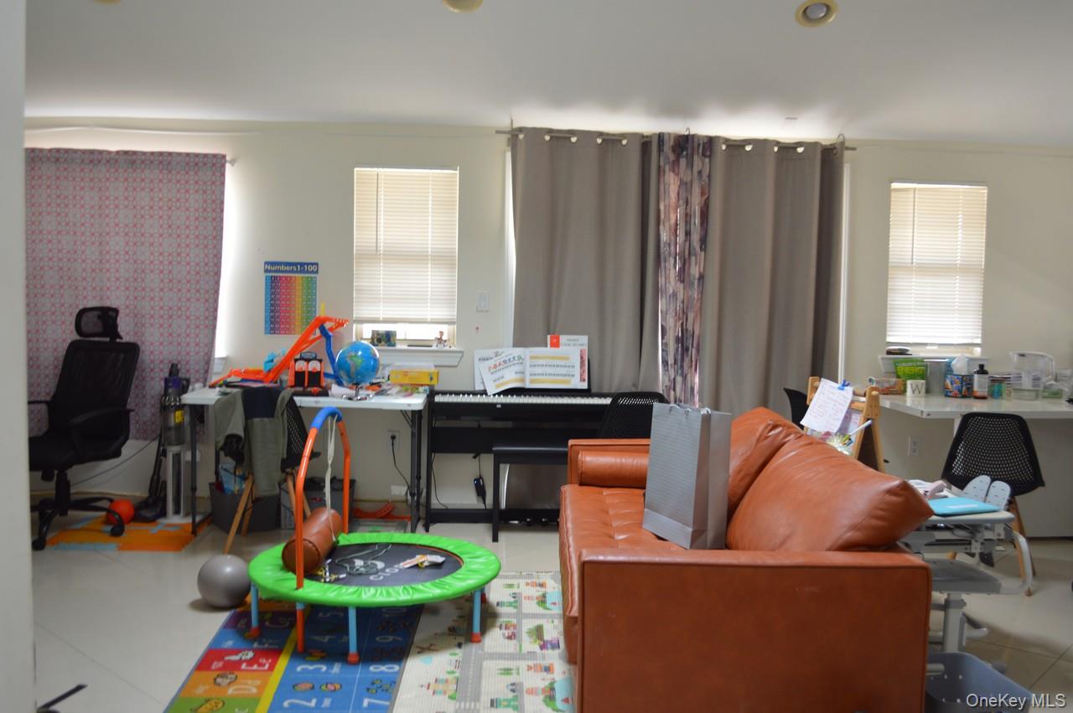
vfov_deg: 39.9
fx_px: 983
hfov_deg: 57.3
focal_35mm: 33
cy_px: 356
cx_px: 536
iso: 400
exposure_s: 1/20
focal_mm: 22
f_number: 3.8
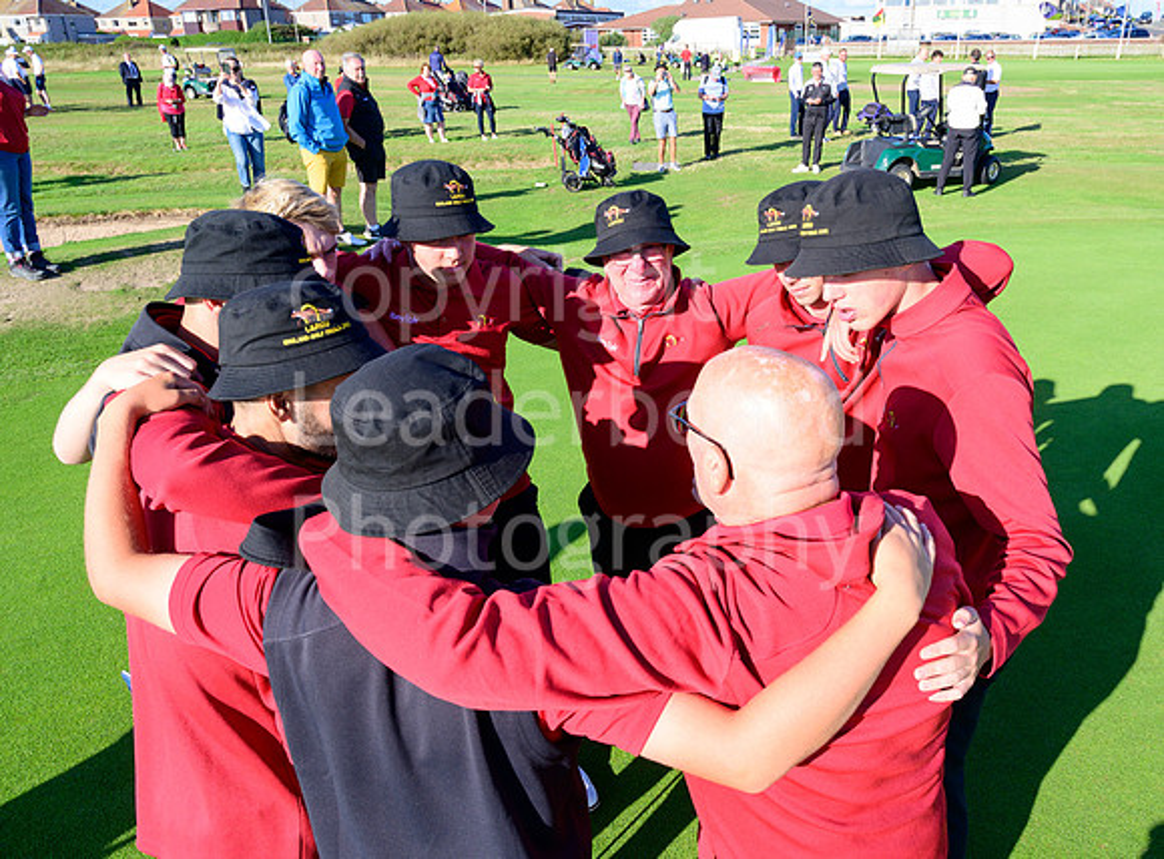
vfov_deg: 51.5
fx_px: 891
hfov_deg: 66.0
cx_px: 669
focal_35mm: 27
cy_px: 414
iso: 320
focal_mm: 24
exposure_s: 1/320
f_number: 8
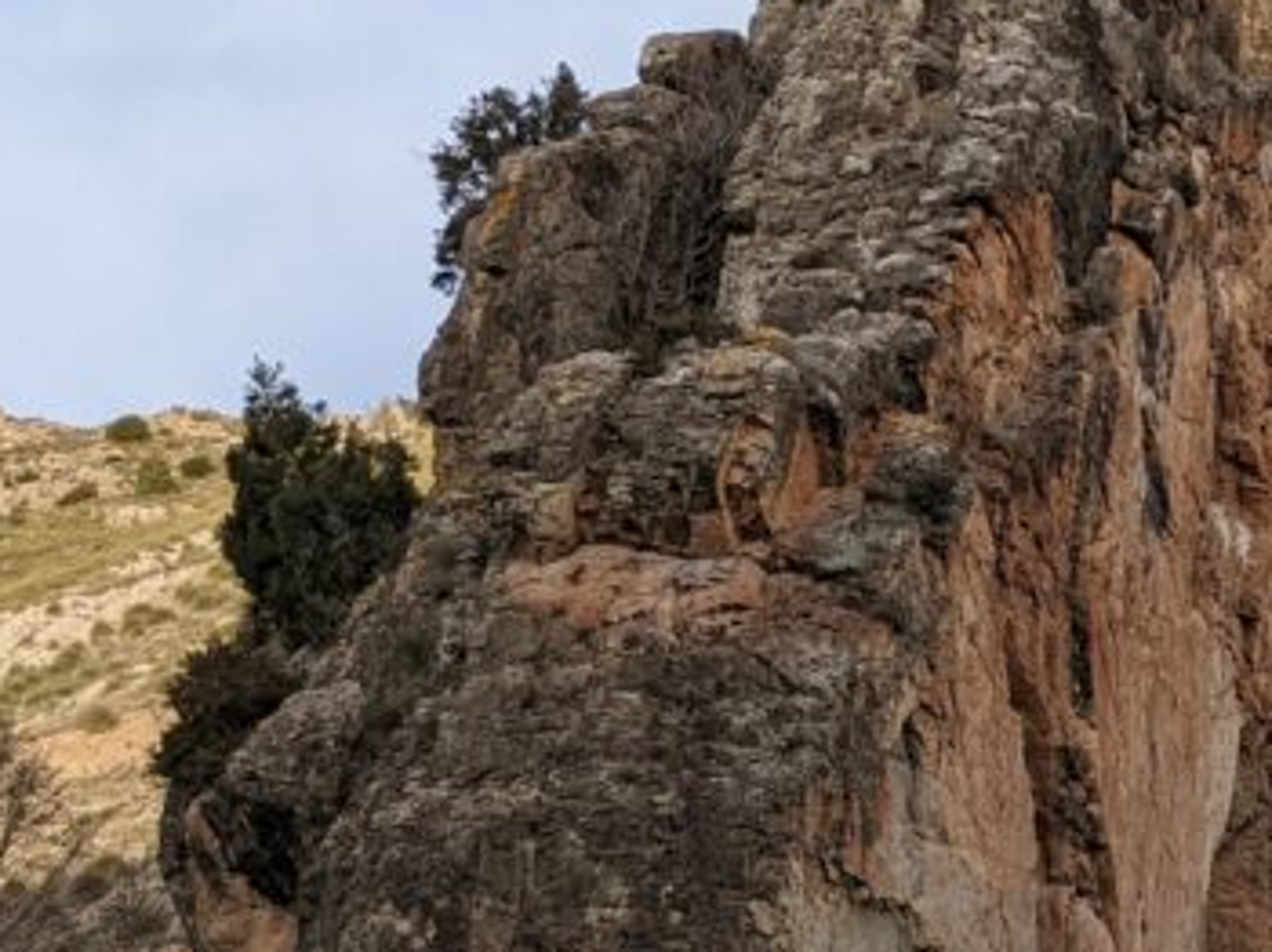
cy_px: 774
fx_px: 2901
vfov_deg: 18.5
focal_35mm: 79
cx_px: 1763
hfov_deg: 21.7
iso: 72
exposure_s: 1/1805
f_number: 1.73
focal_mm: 4.38
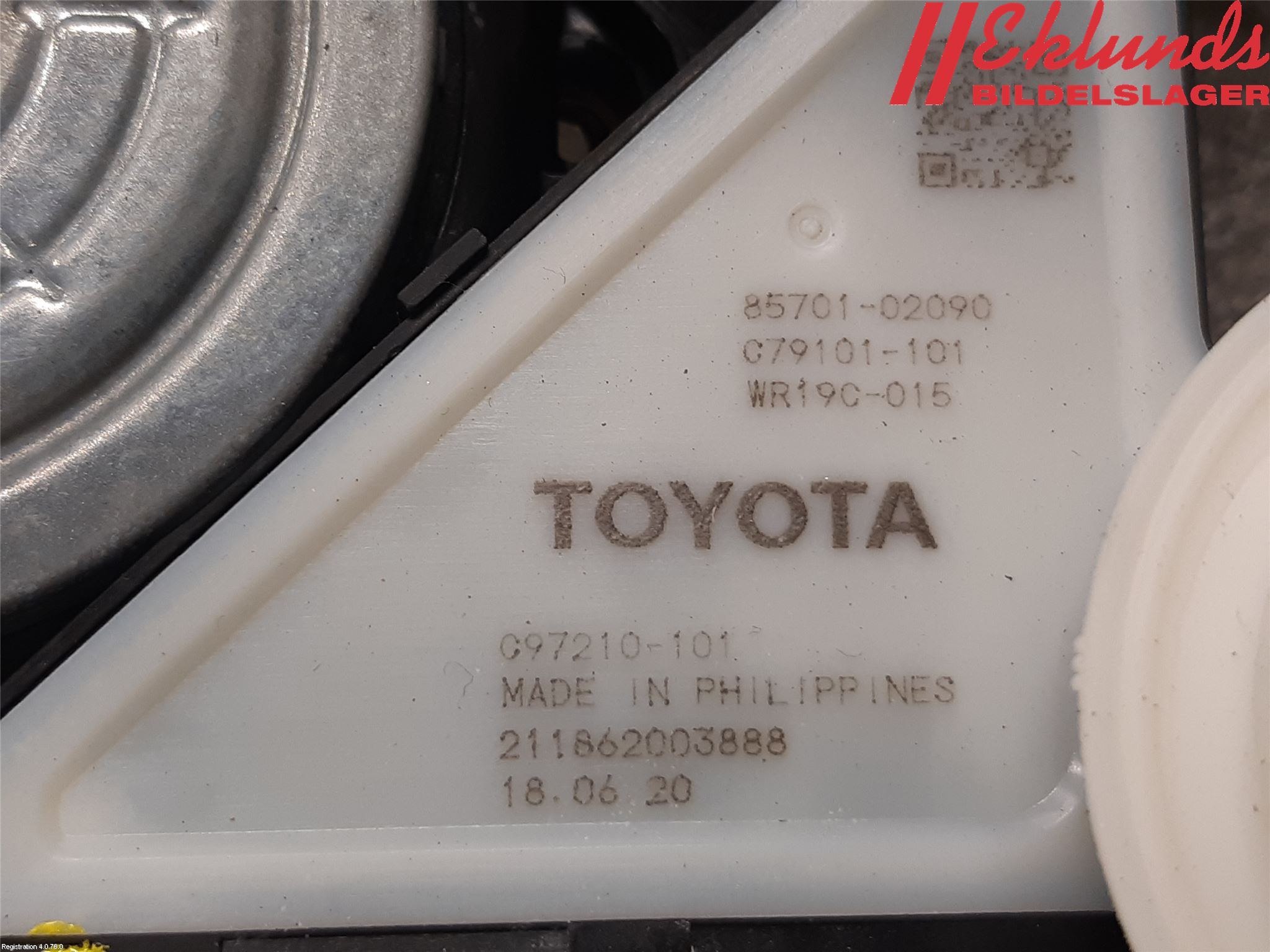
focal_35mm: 26
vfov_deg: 53.1
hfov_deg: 67.3
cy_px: 476
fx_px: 954
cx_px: 635
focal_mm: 3.93
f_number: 1.7
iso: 80
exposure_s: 1/50
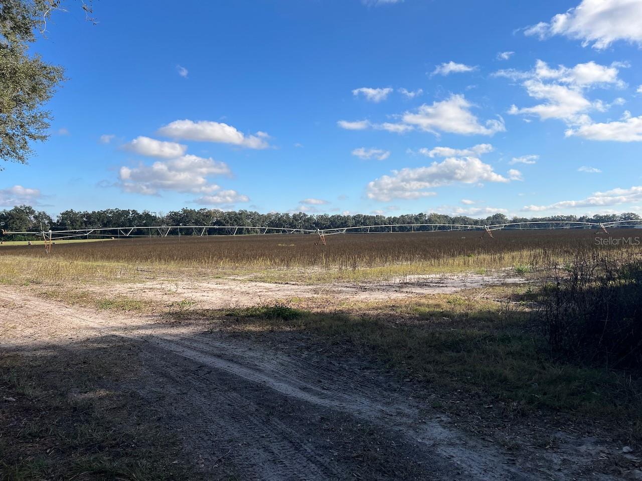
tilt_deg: -3.2
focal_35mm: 26
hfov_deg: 67.3
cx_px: 321
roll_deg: +1.7
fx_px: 482
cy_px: 240
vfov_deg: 53.1
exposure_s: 1/4630
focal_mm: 5.7
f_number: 1.5
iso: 50
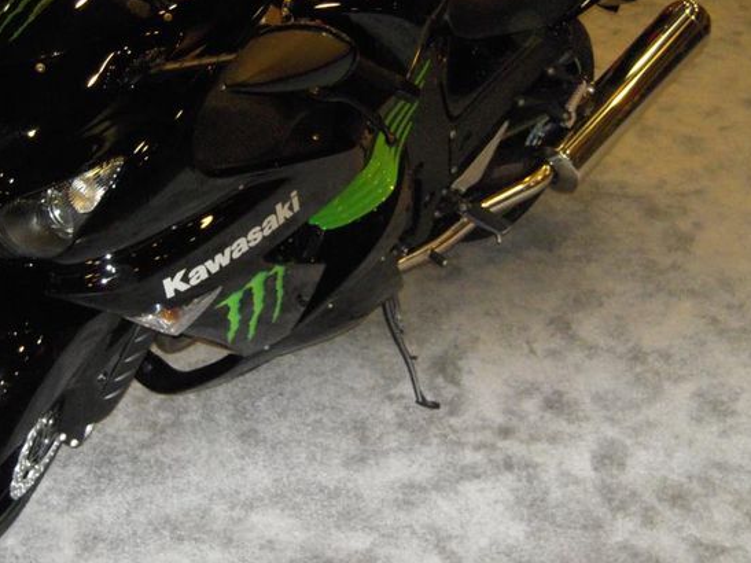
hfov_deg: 32.1
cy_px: 185
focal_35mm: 60
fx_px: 1301
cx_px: 305
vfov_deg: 24.3
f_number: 3.2
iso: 800
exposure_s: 1/200
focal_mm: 7.3
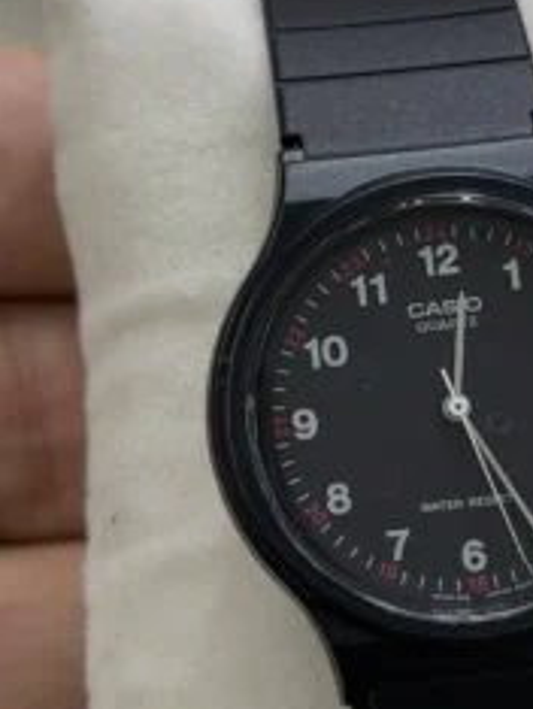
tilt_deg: -59.0
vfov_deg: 23.8
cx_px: 448
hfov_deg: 17.8
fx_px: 1680
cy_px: 439
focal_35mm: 82
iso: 64
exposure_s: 1/641
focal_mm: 6.76
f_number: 1.78
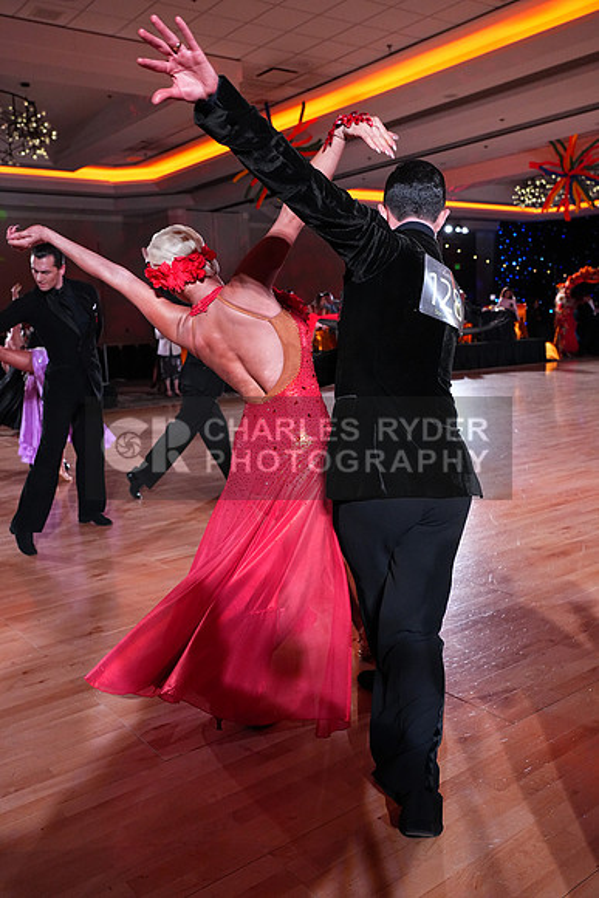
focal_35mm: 30
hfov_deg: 43.6
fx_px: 748
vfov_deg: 61.9
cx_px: 300
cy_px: 449
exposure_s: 1/400
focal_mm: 30
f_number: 5
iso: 5000
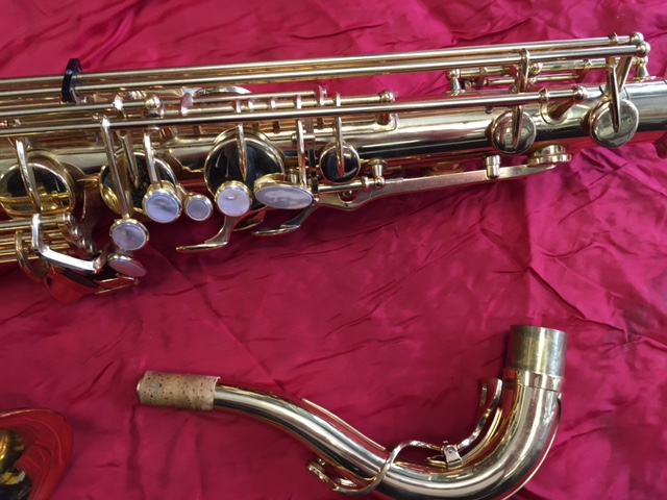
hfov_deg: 61.7
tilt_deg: -80.8
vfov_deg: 48.2
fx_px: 559
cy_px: 250
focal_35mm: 29
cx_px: 334
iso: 125
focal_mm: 4.15
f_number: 2.2
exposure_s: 1/33
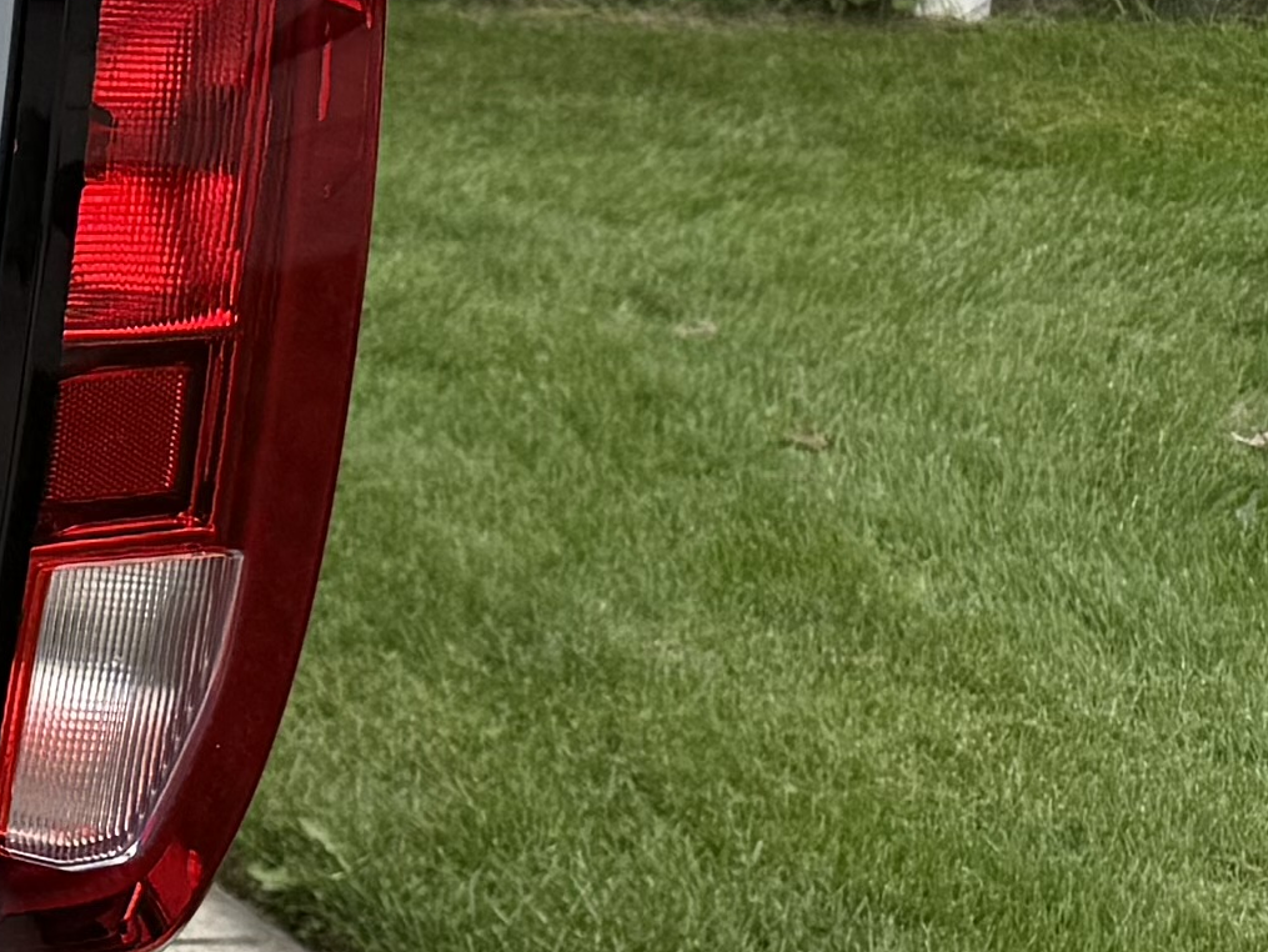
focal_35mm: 135
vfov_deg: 11.0
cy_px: 439
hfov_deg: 11.1
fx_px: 4947
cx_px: -2185
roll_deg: +1.0
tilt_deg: -12.5
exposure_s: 1/1060
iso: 80
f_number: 1.78
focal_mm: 6.76
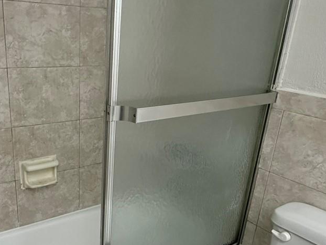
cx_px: 113
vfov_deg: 39.2
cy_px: 162
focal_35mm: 36
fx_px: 339
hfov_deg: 50.6
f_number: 2.2
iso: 400
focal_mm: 2.22
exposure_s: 1/60
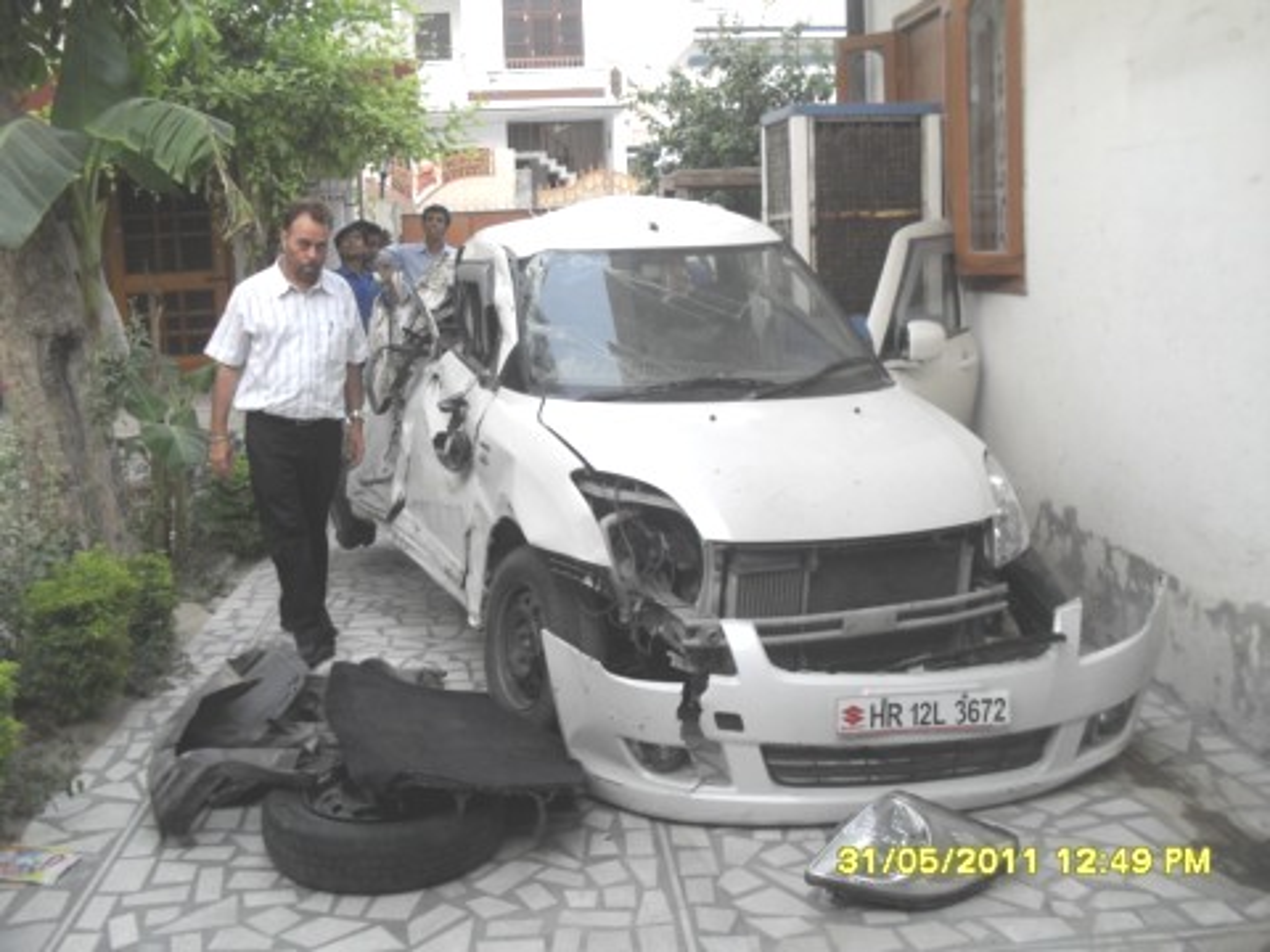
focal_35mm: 35
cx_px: 635
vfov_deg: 40.7
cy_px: 476
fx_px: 1284
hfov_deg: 52.6
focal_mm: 6.3
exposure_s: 1/60
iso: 100
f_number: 3.2
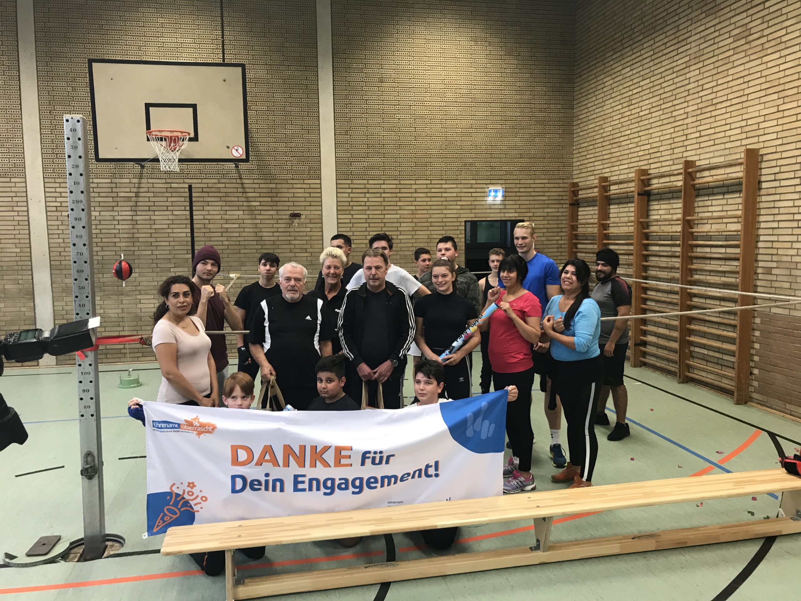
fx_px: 648
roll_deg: +0.2
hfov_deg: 63.4
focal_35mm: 28
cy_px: 300
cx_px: 400
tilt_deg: -4.0
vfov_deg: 49.7
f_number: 1.8
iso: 40
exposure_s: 1/25
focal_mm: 3.99
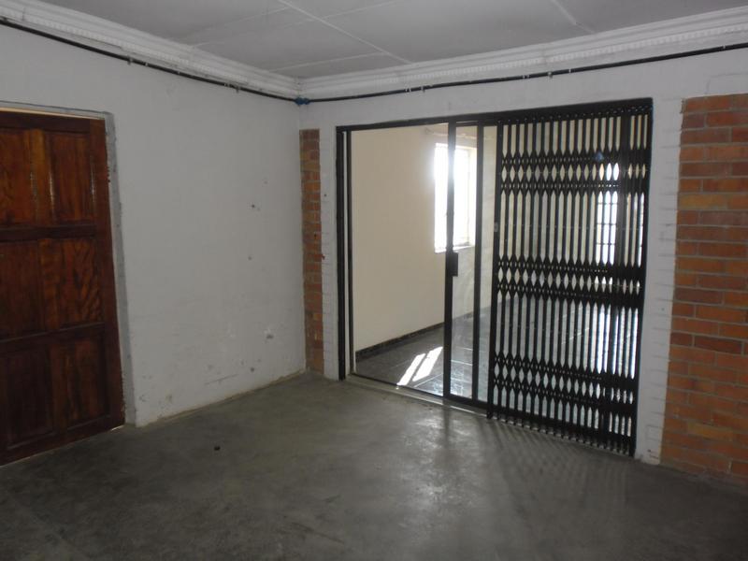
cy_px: 280
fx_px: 583
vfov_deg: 51.4
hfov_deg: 65.3
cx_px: 374
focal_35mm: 27
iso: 100
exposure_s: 1/45
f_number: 2.9
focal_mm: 4.8
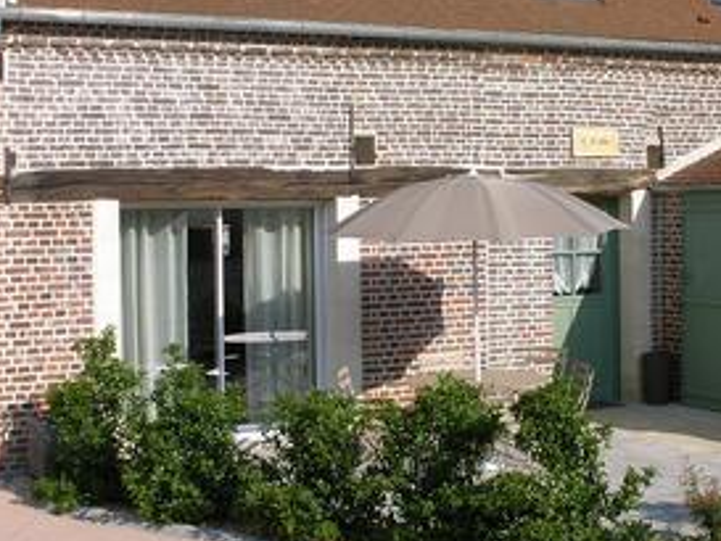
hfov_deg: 28.7
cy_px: 178
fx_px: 1375
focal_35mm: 66
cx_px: 589
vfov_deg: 22.2
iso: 80
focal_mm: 6.3
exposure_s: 1/320
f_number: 5.6
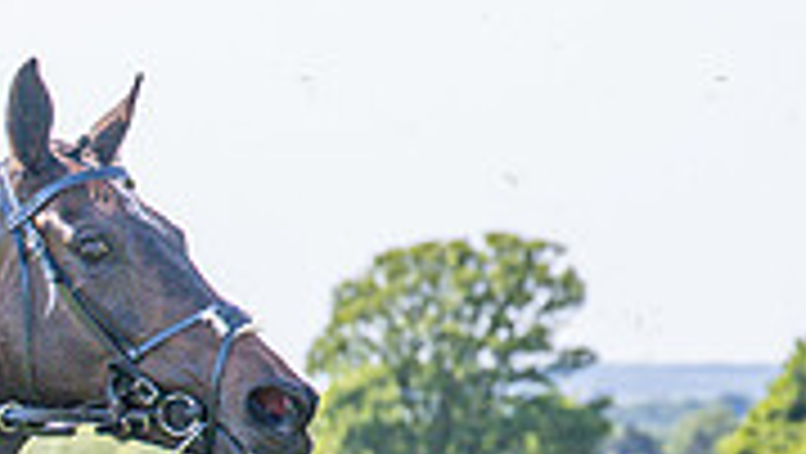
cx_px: -425
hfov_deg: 5.8
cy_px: 720
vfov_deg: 3.3
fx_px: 7914
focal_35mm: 370
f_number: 4
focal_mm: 70
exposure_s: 1/2000
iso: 400
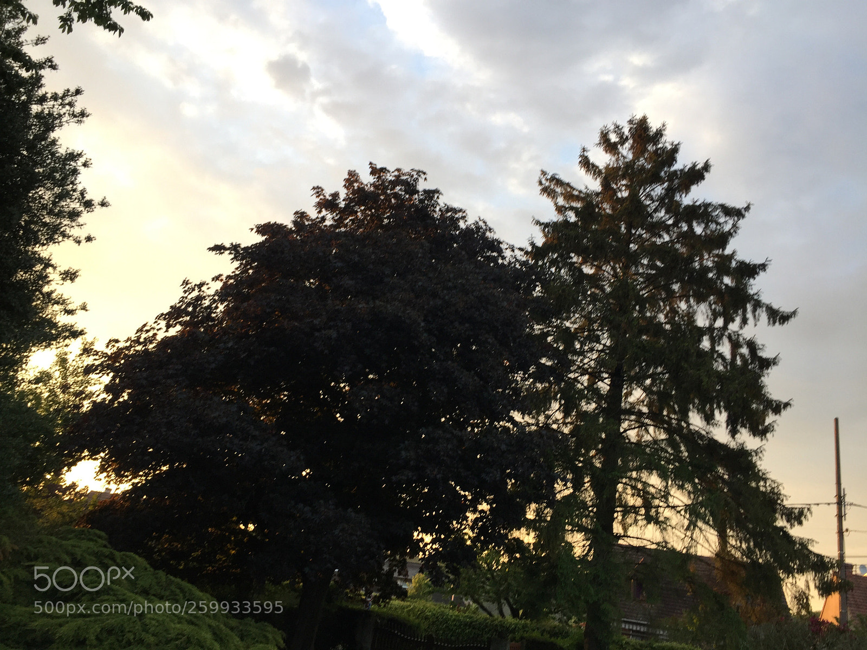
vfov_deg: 48.2
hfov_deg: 61.7
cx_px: 434
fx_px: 726
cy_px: 325
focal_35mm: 29
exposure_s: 1/122
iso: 32
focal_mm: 4.15
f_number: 2.2
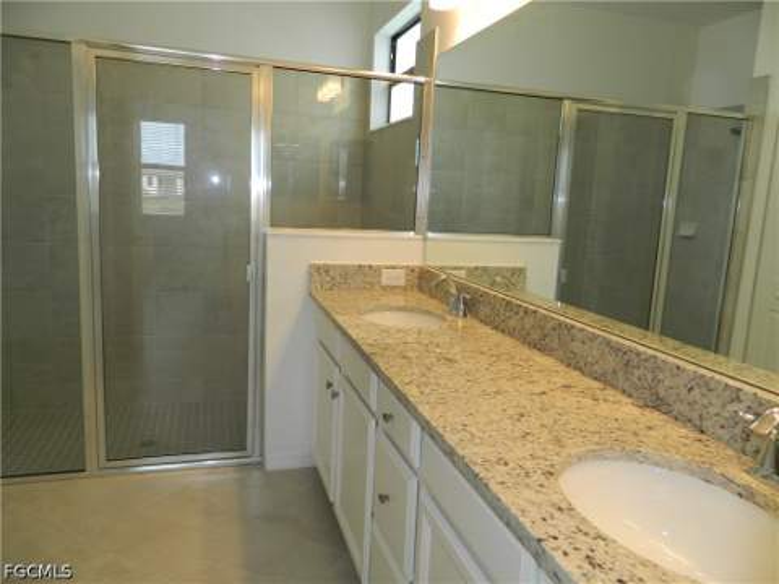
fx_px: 563
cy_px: 292
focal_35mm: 25
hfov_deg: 69.4
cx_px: 390
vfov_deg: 54.9
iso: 80
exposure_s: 1/40
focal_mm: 4.5
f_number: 3.1
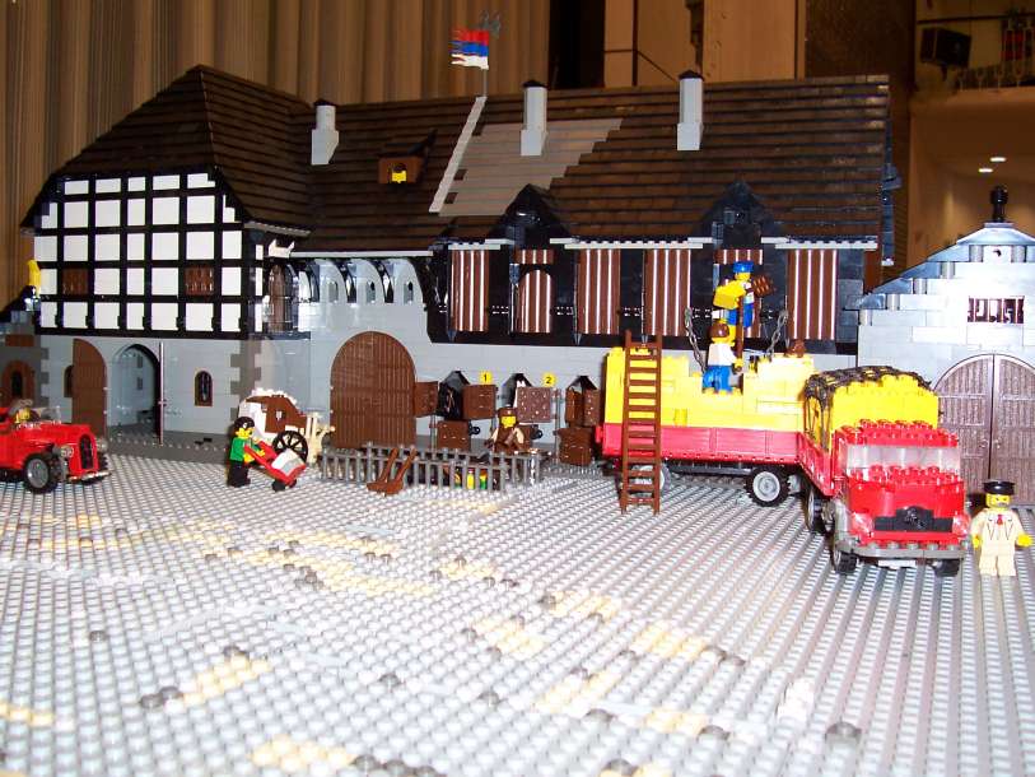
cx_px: 518
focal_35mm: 37
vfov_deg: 38.7
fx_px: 1106
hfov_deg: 50.1
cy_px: 388
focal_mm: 5.6
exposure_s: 1/60
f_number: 2.8
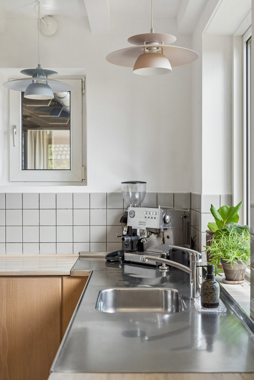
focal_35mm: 50
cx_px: 127
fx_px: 529
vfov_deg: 39.6
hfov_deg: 27.0
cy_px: 190
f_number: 5
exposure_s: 1/200
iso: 320
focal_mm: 50
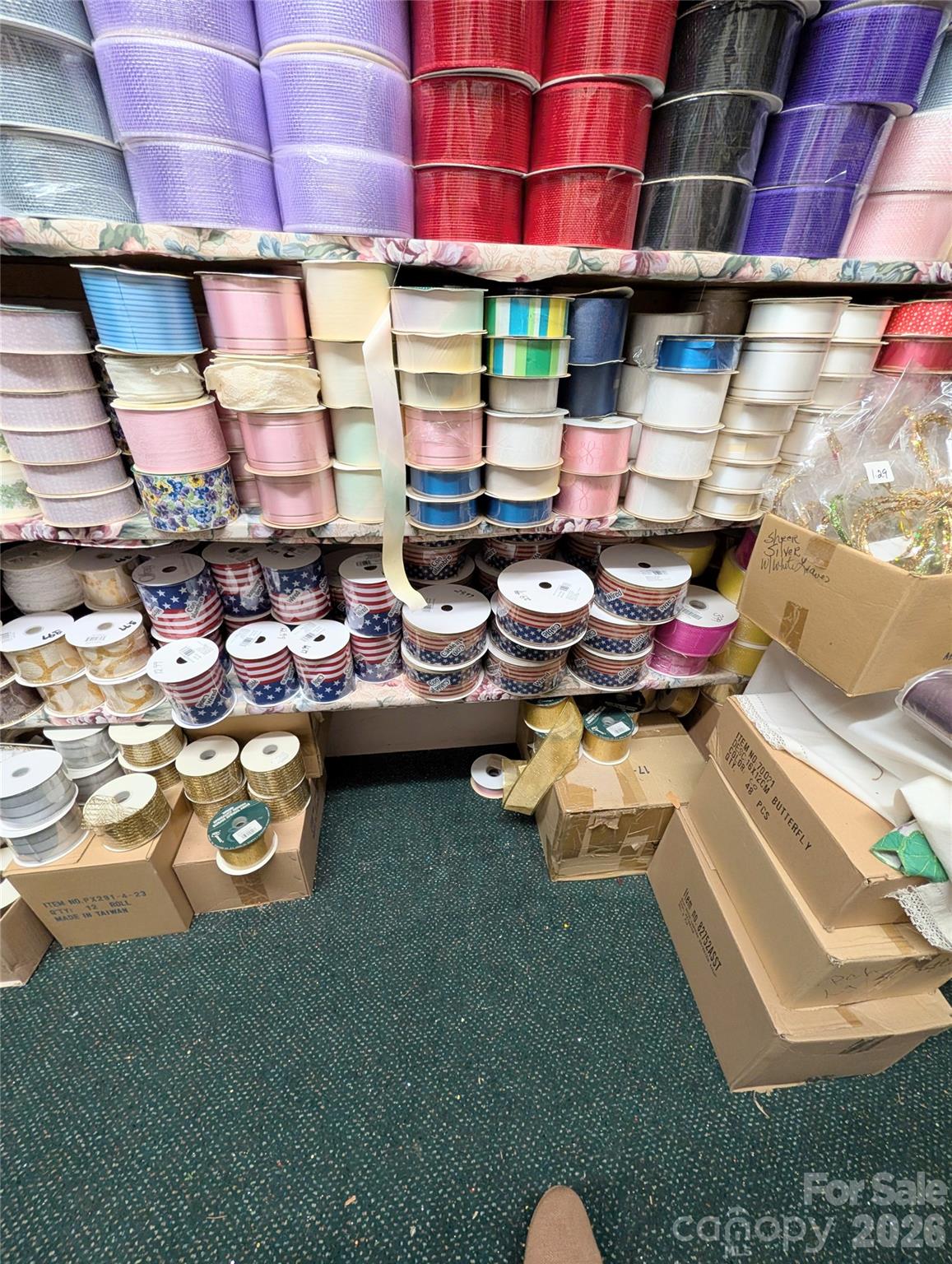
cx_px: 476
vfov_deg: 110.4
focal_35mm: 12
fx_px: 439
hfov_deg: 94.7
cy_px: 632
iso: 360
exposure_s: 1/120
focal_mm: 2.02
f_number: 1.7
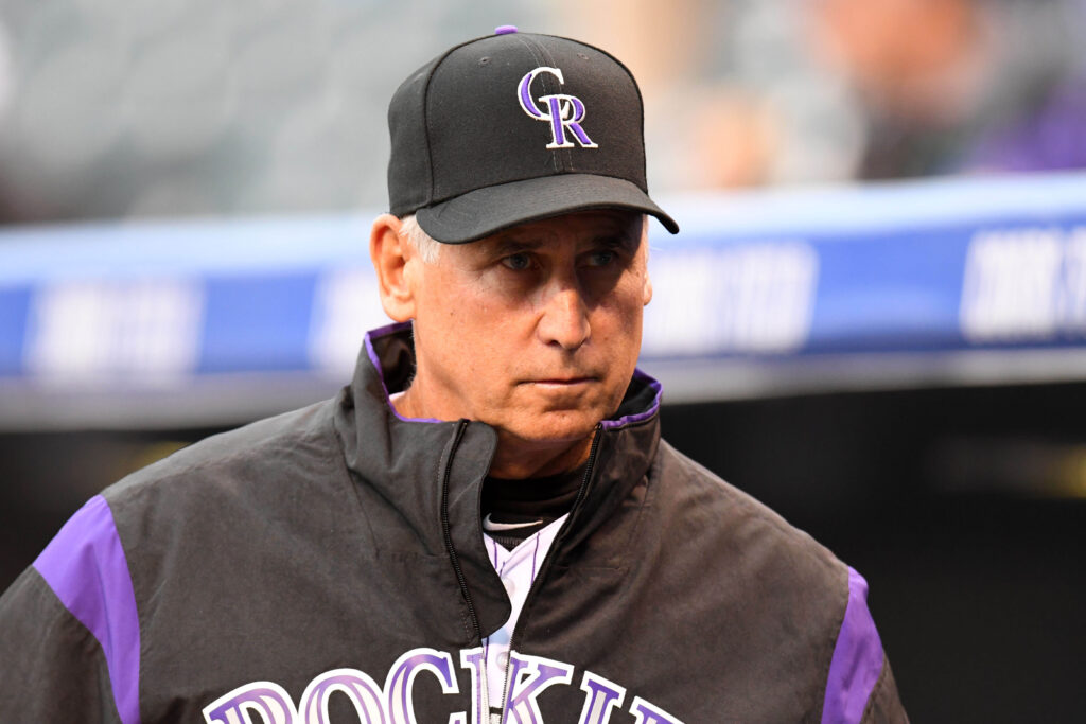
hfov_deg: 3.4
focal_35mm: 600
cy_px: 362
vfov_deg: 2.3
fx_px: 18101
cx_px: 543
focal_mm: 400
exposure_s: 1/1600
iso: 2500
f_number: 3.2
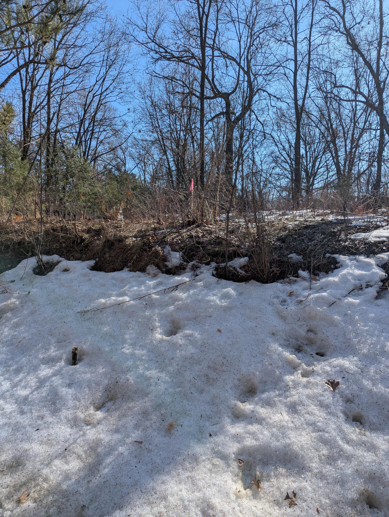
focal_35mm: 24
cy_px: 258
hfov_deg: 56.9
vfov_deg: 71.5
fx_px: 359
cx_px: 194
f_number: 1.85
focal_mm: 6.81
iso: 43
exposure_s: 1/1825
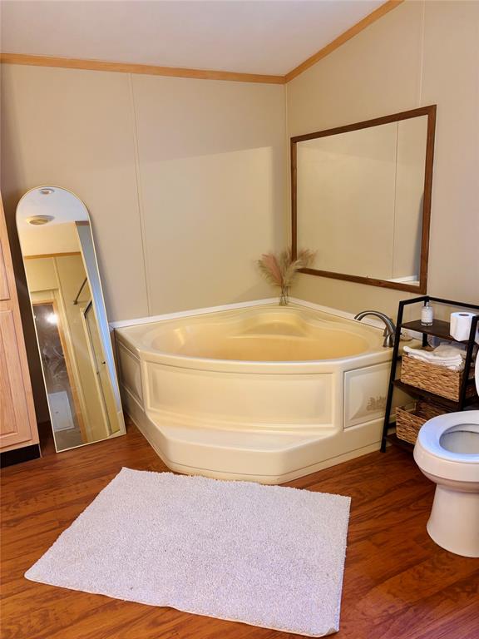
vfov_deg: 67.3
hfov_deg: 53.1
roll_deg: +2.2
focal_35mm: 26
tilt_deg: -13.9
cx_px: 240
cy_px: 320
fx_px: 480
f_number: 1.6
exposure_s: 1/60
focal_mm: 5.96
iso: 160
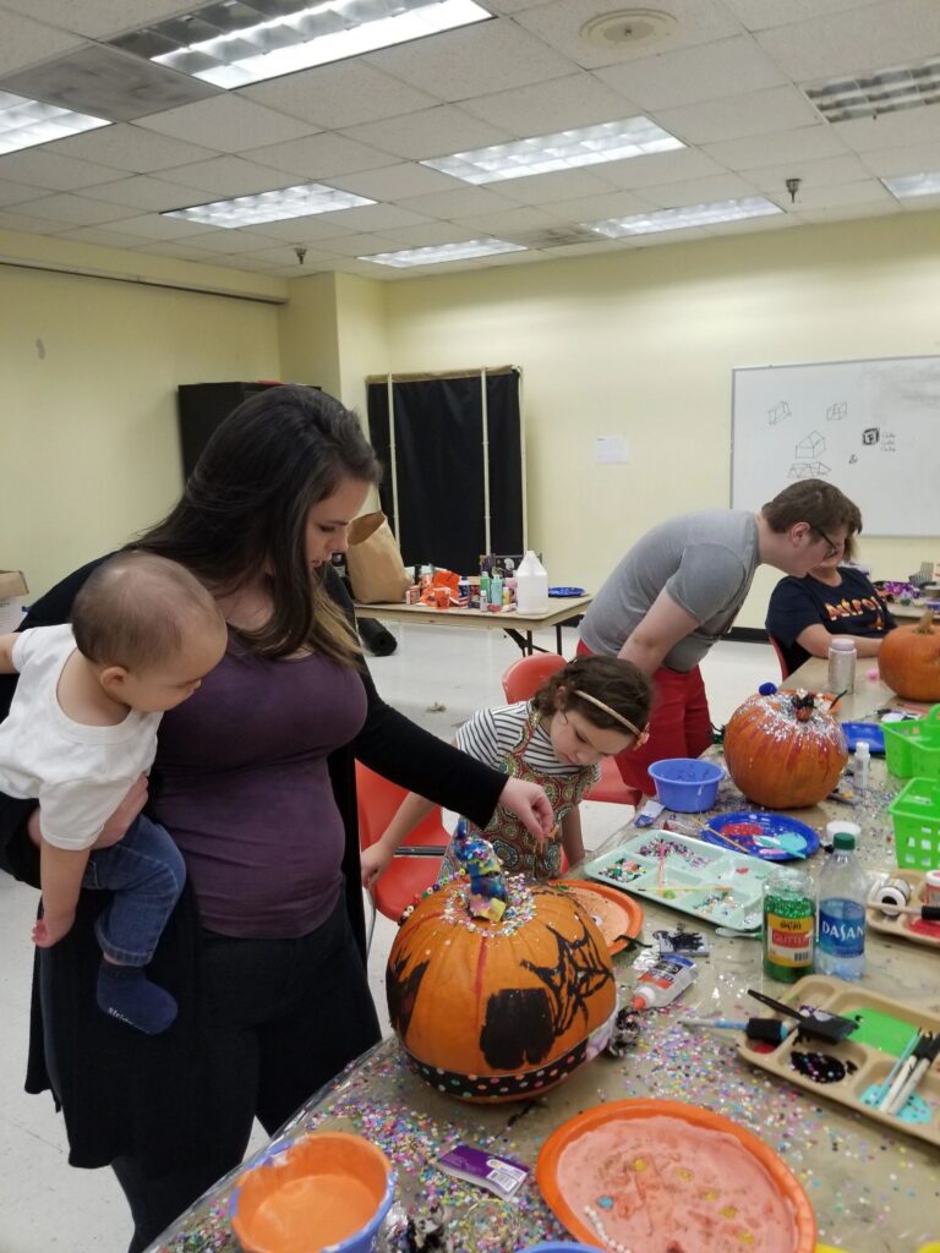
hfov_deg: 53.1
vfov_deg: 67.3
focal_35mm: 26
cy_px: 626
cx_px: 470
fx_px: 941
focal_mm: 4.25
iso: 160
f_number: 1.7
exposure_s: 1/60
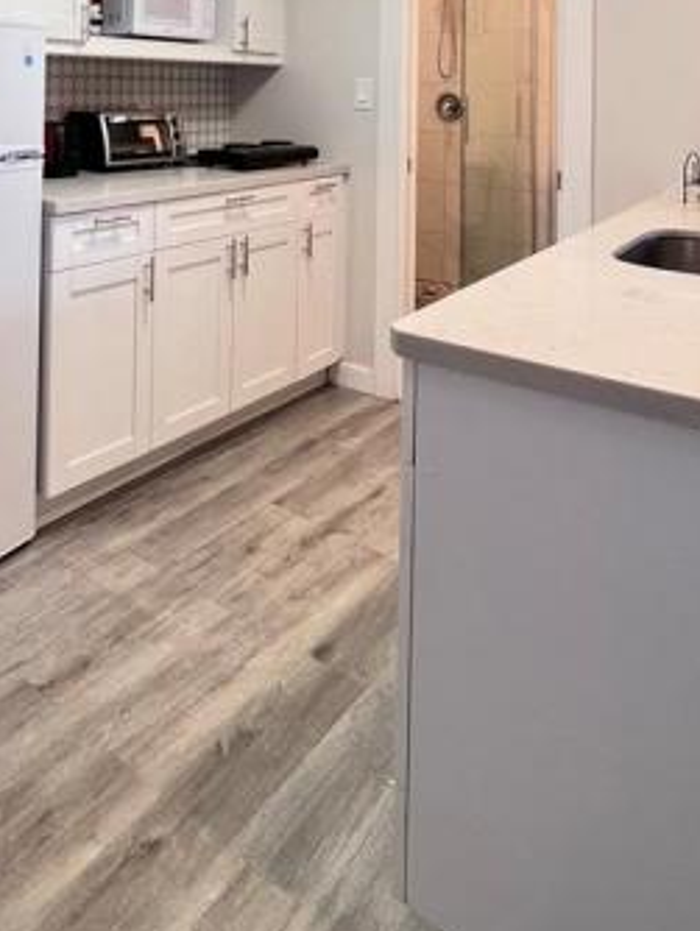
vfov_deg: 54.5
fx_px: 754
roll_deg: -1.3
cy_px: 78
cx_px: 215
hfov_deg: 48.7
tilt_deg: +1.5
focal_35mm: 28
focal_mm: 1.57
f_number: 1.8
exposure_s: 1/60
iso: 125
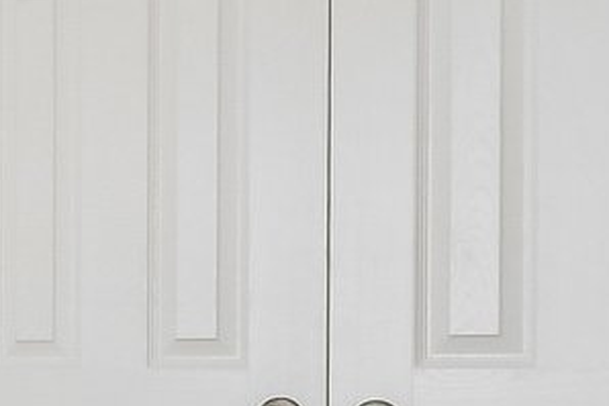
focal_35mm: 103
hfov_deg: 16.4
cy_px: 201
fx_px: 1743
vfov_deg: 13.3
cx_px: -507
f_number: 8
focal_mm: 10
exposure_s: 1/40
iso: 400
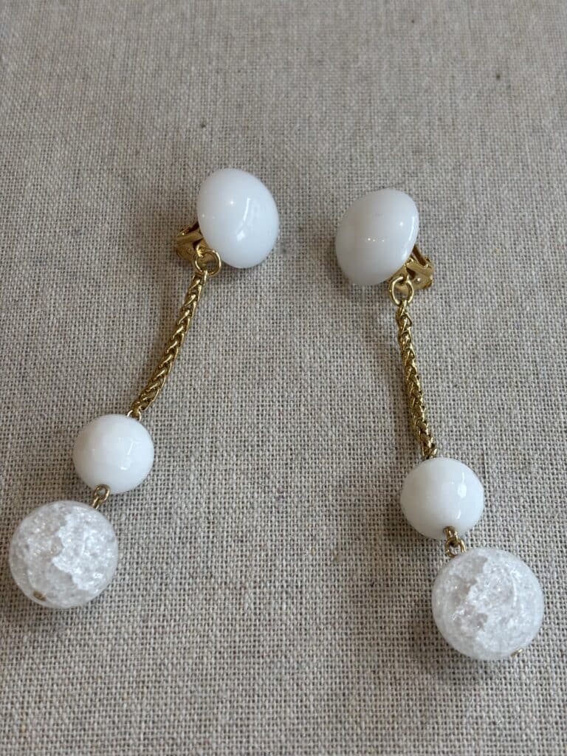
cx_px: 284
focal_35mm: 52
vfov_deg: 36.8
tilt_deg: -61.2
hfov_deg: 28.0
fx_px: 1136
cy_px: 378
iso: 25
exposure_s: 1/100
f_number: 1.6
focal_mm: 5.96
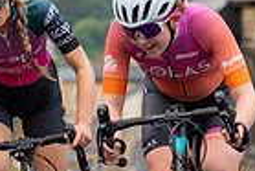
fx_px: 3198
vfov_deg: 3.1
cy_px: -34
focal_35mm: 451
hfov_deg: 4.6
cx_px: 20
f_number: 3.5
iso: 500
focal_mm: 108
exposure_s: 1/500
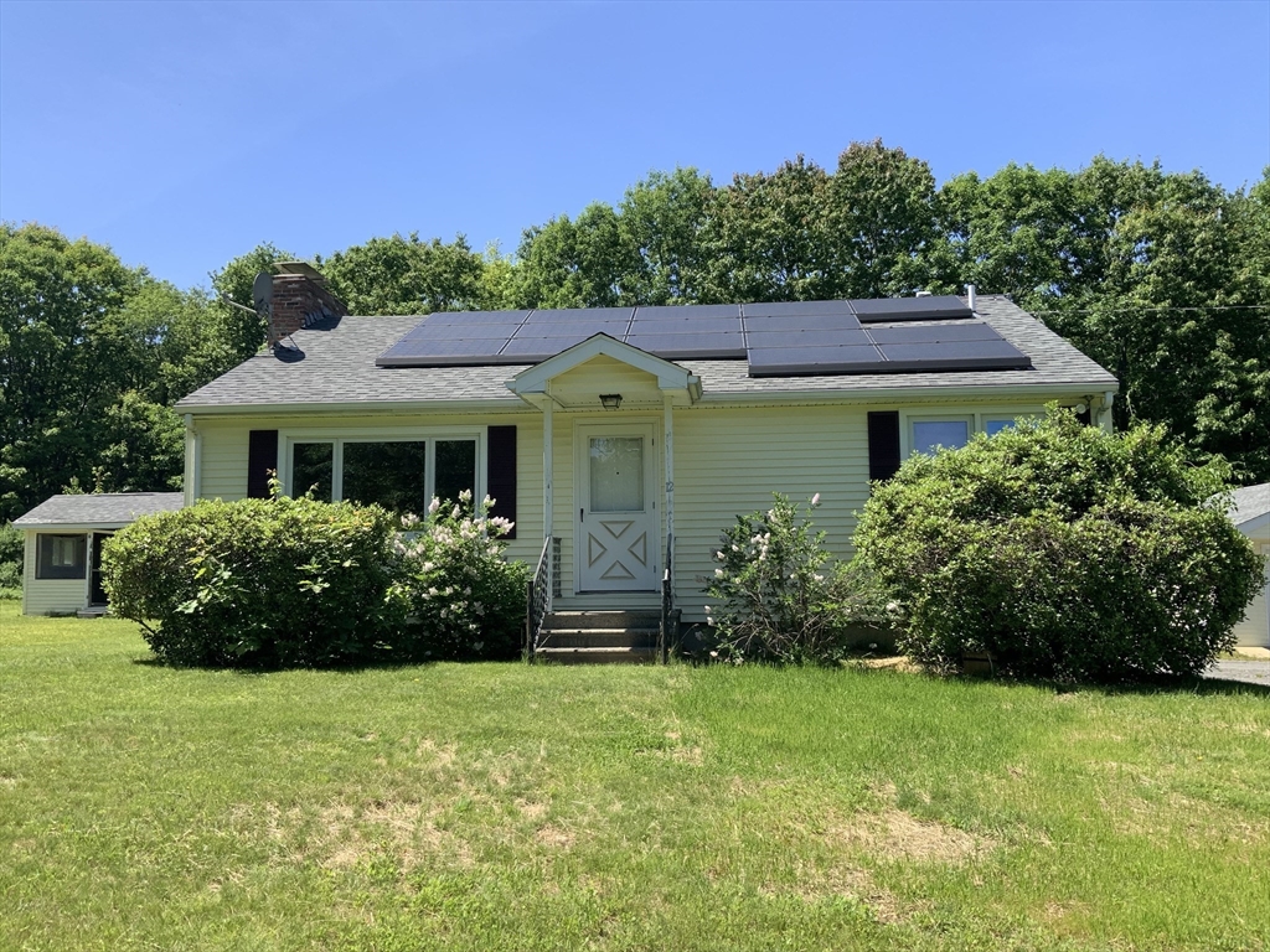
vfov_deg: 48.2
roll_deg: +0.8
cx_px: 635
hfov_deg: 61.7
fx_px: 1064
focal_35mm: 29
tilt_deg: +4.6
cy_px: 476
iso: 16
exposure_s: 1/1076
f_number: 1.8
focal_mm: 3
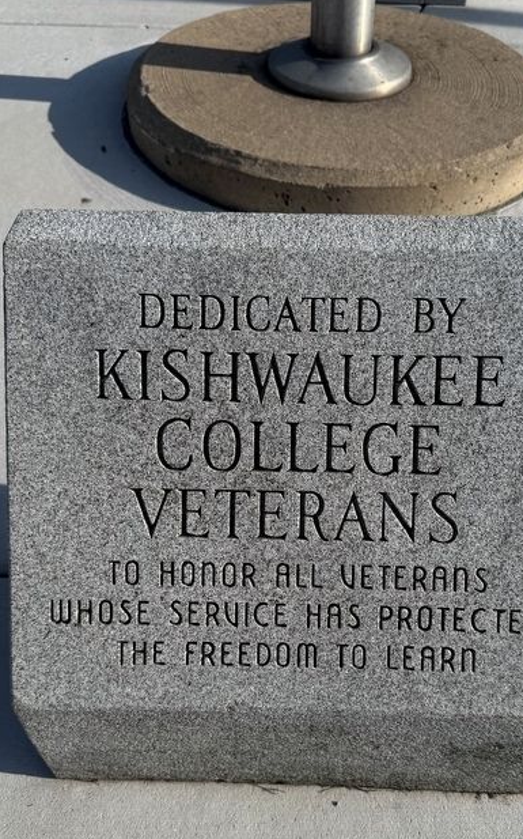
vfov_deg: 58.0
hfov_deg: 38.2
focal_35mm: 33
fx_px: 753
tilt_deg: -47.7
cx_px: 297
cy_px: 475
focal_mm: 6.76
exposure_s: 1/5714
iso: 80
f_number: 1.78
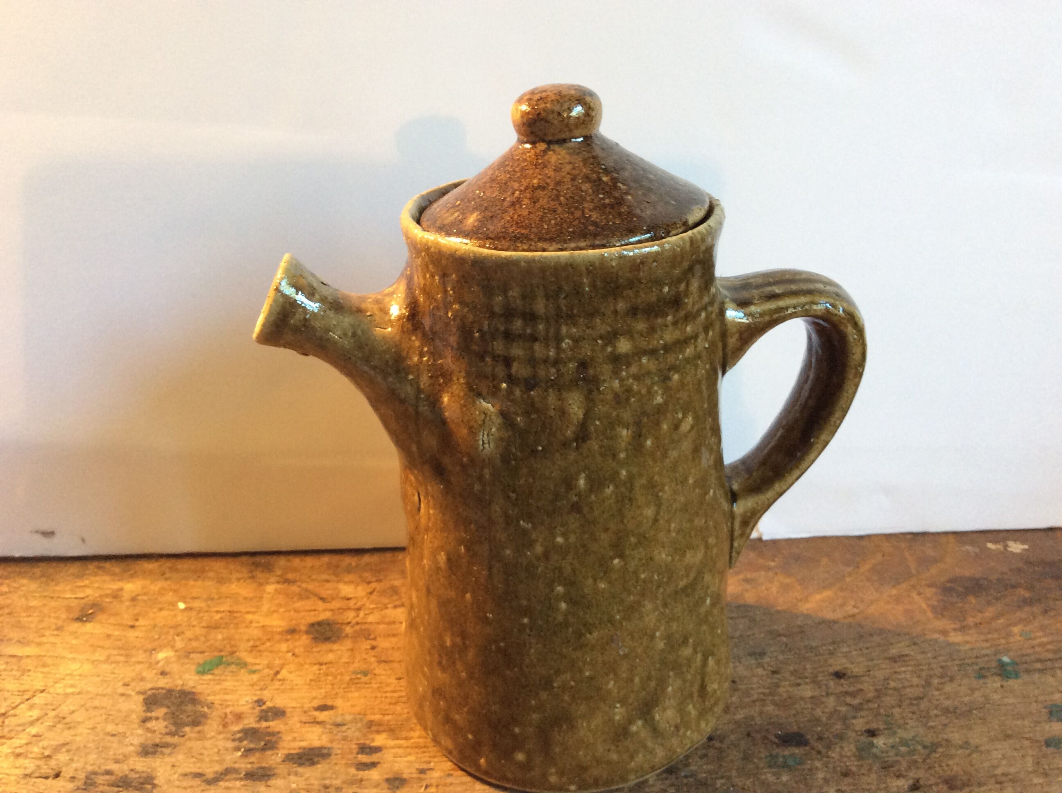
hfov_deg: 56.9
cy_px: 396
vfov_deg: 44.1
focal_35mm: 32
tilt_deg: -22.5
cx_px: 531
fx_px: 980
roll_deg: +1.2
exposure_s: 1/25
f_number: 2.4
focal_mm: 3.3
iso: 100
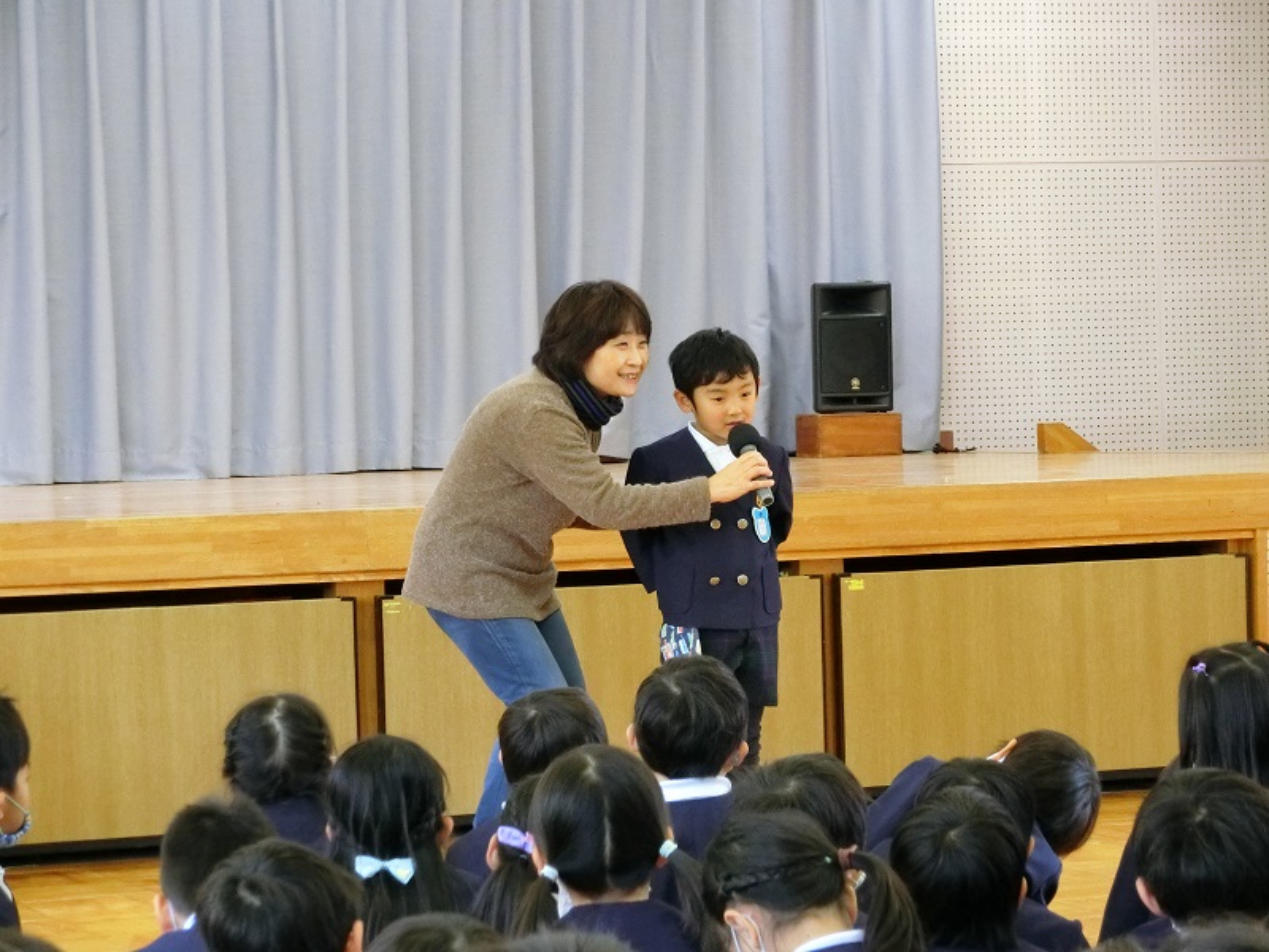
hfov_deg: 15.9
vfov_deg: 12.0
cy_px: 476
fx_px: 4546
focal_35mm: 124
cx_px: 634
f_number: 4.6
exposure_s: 1/80
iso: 1600
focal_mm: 26.5
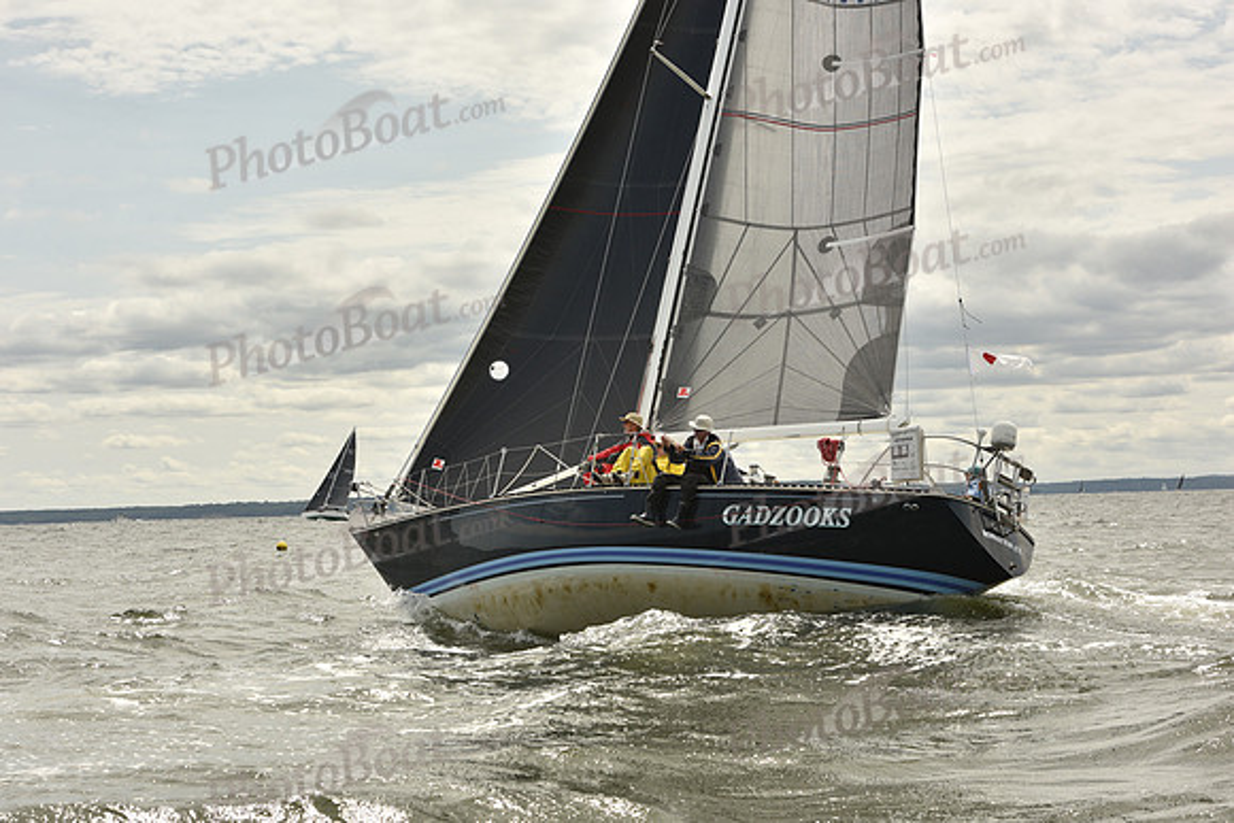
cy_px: 412
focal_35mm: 70
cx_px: 617
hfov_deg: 28.8
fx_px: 2400
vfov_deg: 19.5
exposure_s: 1/800
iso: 250
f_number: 9
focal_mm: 70
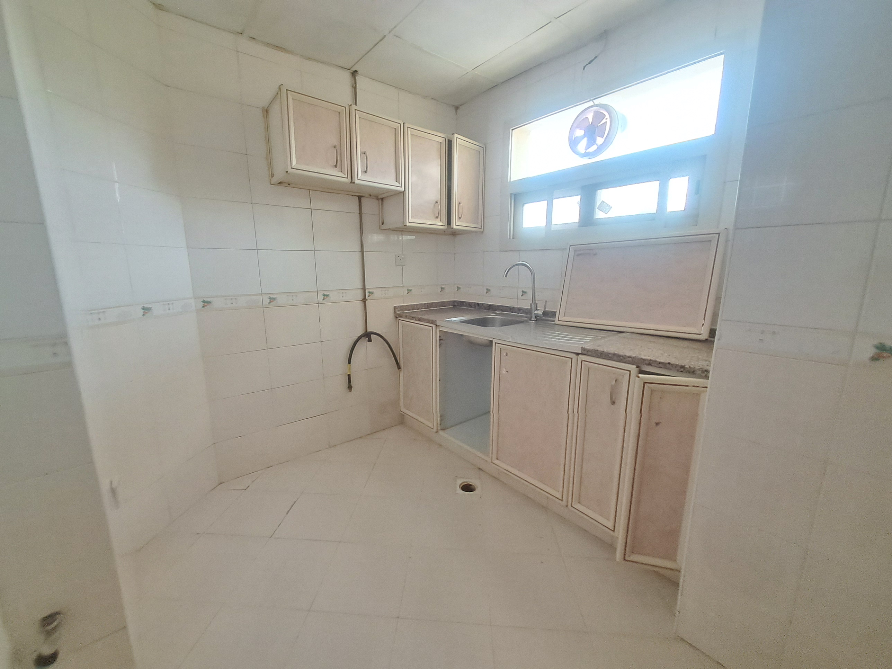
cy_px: 334
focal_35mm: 13
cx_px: 446
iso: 160
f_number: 2.2
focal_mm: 1.13
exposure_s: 1/40
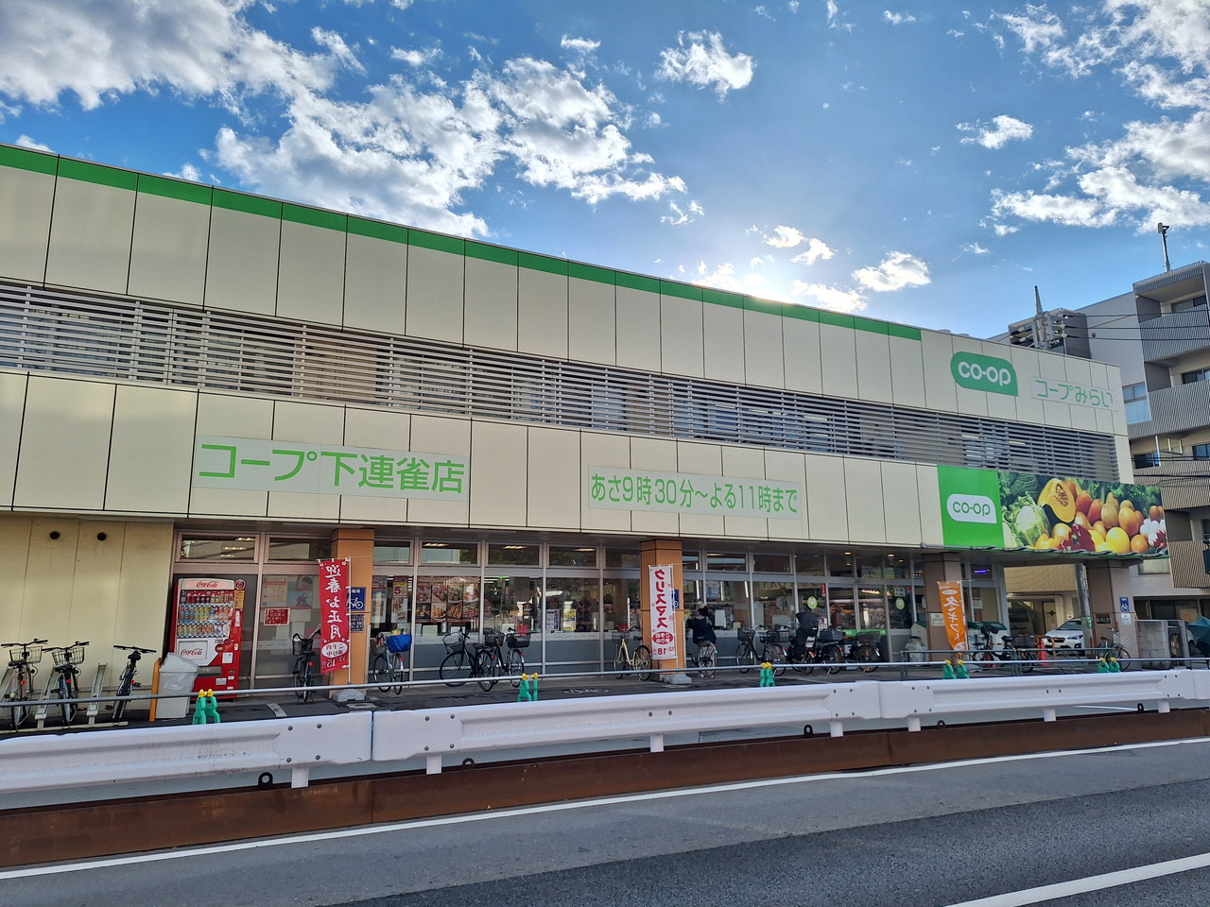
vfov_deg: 58.9
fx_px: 804
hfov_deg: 73.9
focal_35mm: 23
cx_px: 605
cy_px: 454
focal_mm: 5.54
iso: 40
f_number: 1.8
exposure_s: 1/1490
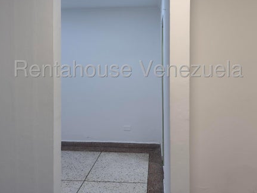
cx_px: 129
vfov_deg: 41.4
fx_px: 252
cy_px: 69
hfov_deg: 53.9
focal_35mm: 34
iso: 400
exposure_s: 1/80.4
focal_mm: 6.19
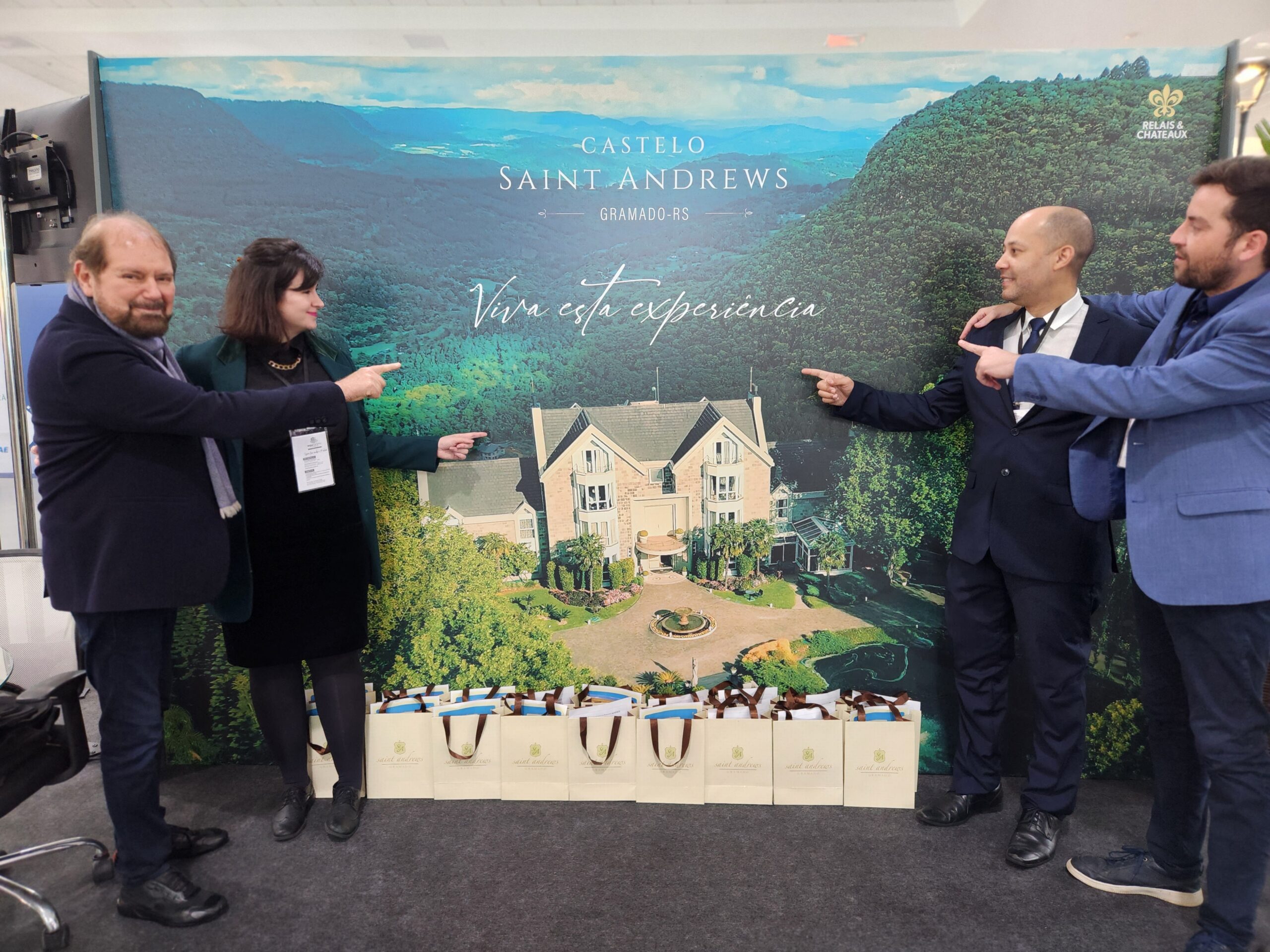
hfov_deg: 73.9
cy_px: 476
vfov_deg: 58.9
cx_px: 635
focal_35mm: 23
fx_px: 844
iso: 400
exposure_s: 1/30
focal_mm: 5.4
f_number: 1.8
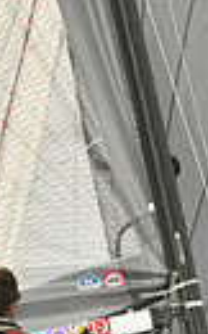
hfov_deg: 1.4
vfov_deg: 2.3
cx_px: 95
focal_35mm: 909
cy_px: 289
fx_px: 8263
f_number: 6.3
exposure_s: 1/1250
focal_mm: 200
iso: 320
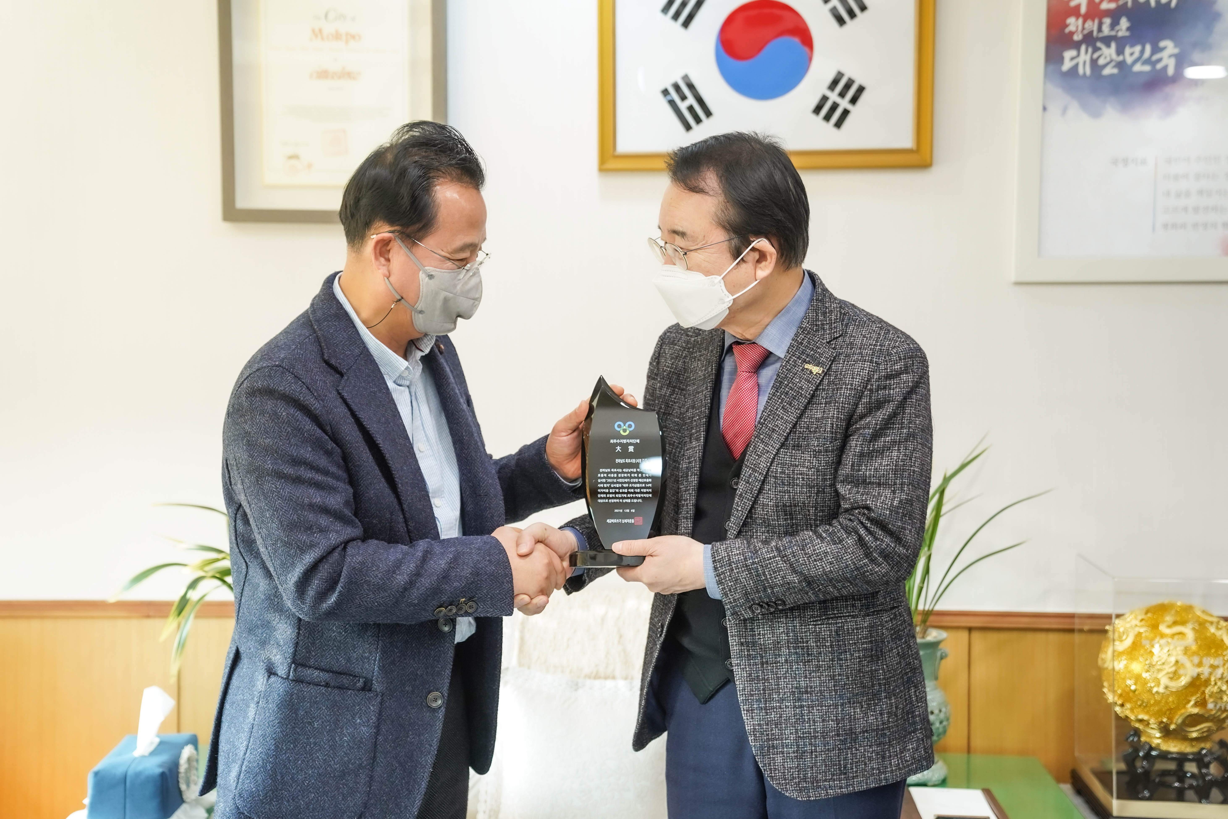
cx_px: 614
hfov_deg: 40.3
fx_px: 1671
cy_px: 410
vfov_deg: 27.5
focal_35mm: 49
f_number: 2.8
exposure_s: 1/160
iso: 1000
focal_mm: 49
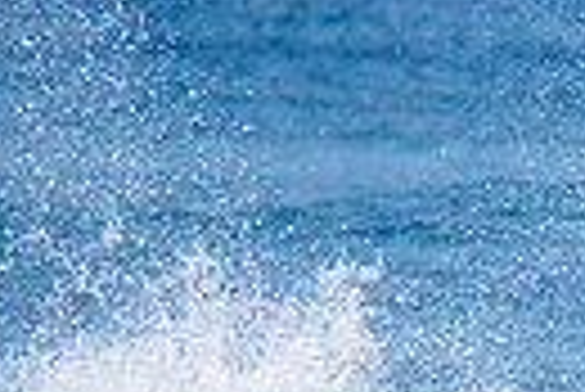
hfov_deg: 0.9
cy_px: 755
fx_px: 36375
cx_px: 760
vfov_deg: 0.6
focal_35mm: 2236
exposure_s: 1/2000
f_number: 5.6
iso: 160
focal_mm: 500
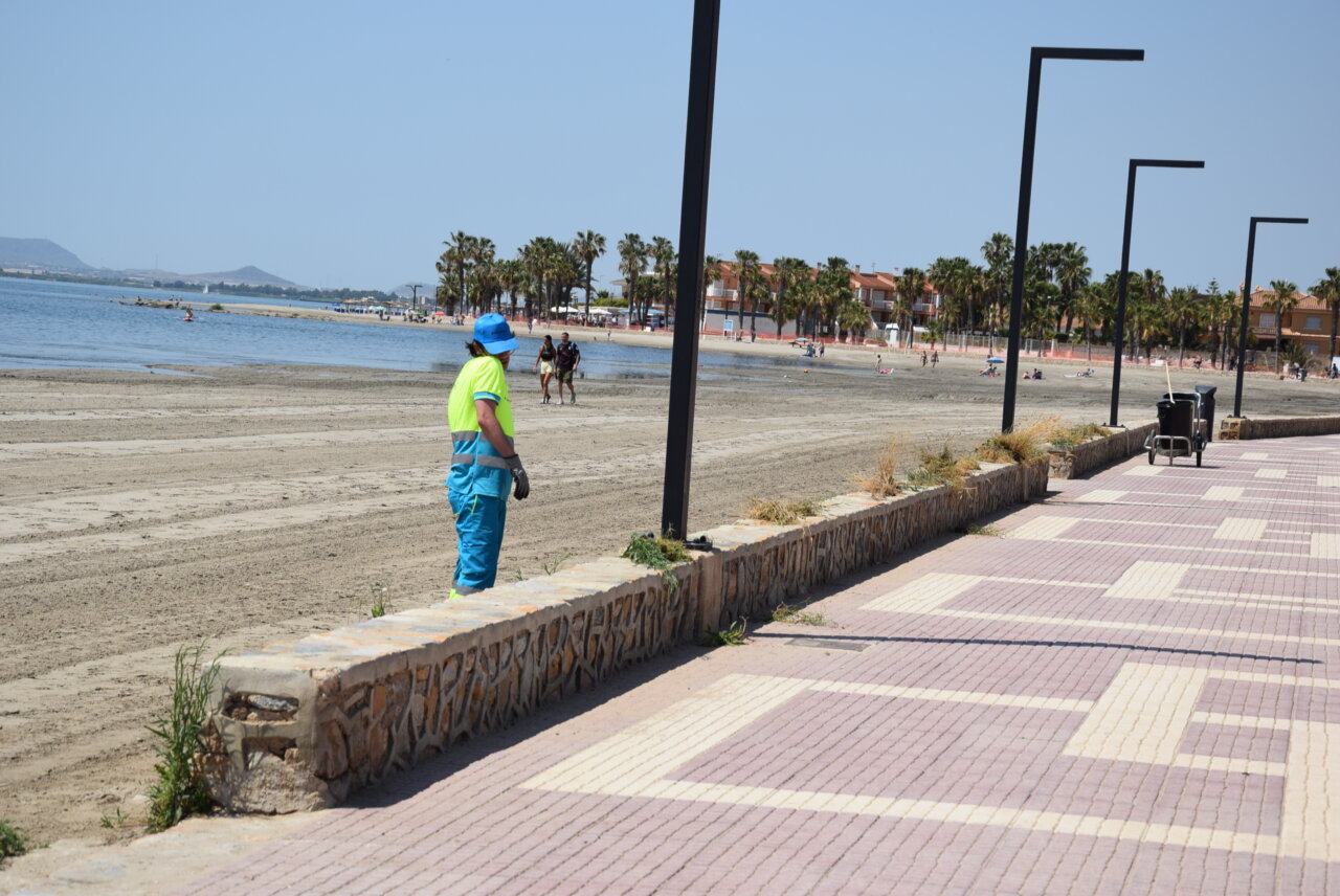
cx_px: 670
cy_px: 448
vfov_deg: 15.7
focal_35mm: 87
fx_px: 3241
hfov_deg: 23.4
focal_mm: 58
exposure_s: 1/1000
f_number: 8
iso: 200
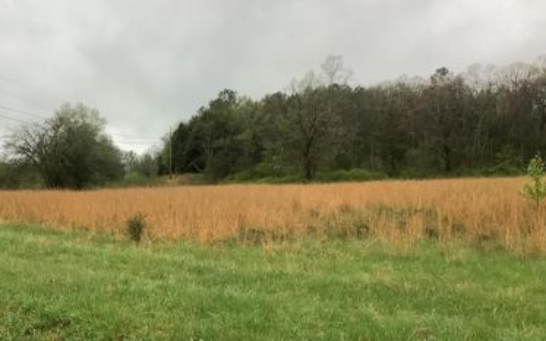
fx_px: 655
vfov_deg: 29.2
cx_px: 206
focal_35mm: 44
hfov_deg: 44.9
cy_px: 195
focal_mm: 3.3
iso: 40
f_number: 2.4
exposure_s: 1/120
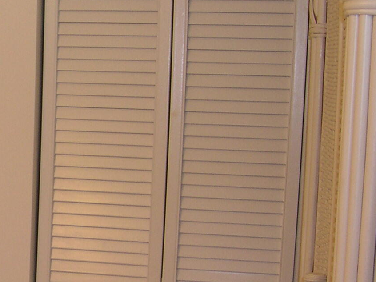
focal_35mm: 102
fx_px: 1108
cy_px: 234
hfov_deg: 17.9
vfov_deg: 14.4
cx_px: -123
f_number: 2.8
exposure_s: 1/30
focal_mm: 8
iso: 100
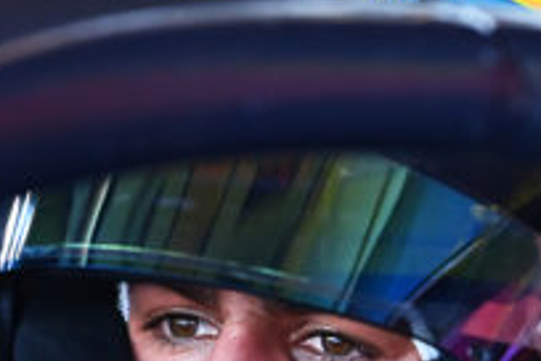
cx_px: 530
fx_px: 11030
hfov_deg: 2.8
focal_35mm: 734
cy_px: 305
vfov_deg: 1.9
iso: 1000
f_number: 2.8
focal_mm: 200
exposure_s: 1/800
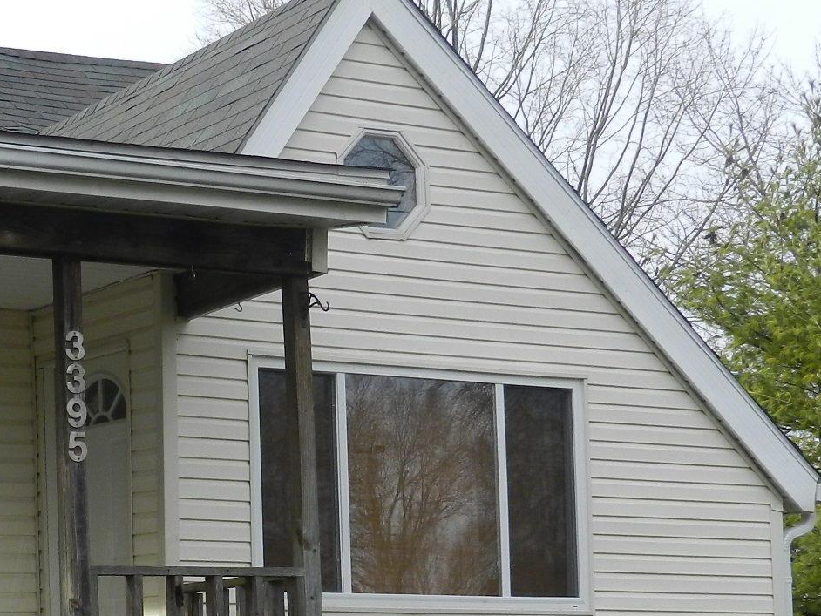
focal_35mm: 100
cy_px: 570
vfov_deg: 14.6
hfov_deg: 19.1
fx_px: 2372
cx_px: 20
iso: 160
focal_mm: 8.1
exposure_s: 1/500
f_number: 4.2
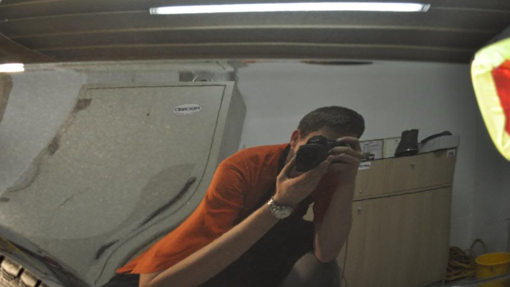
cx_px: 252
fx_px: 392
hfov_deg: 66.1
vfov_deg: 40.1
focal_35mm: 29
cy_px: 168
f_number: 3.5
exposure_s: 1/25
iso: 1600
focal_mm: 18
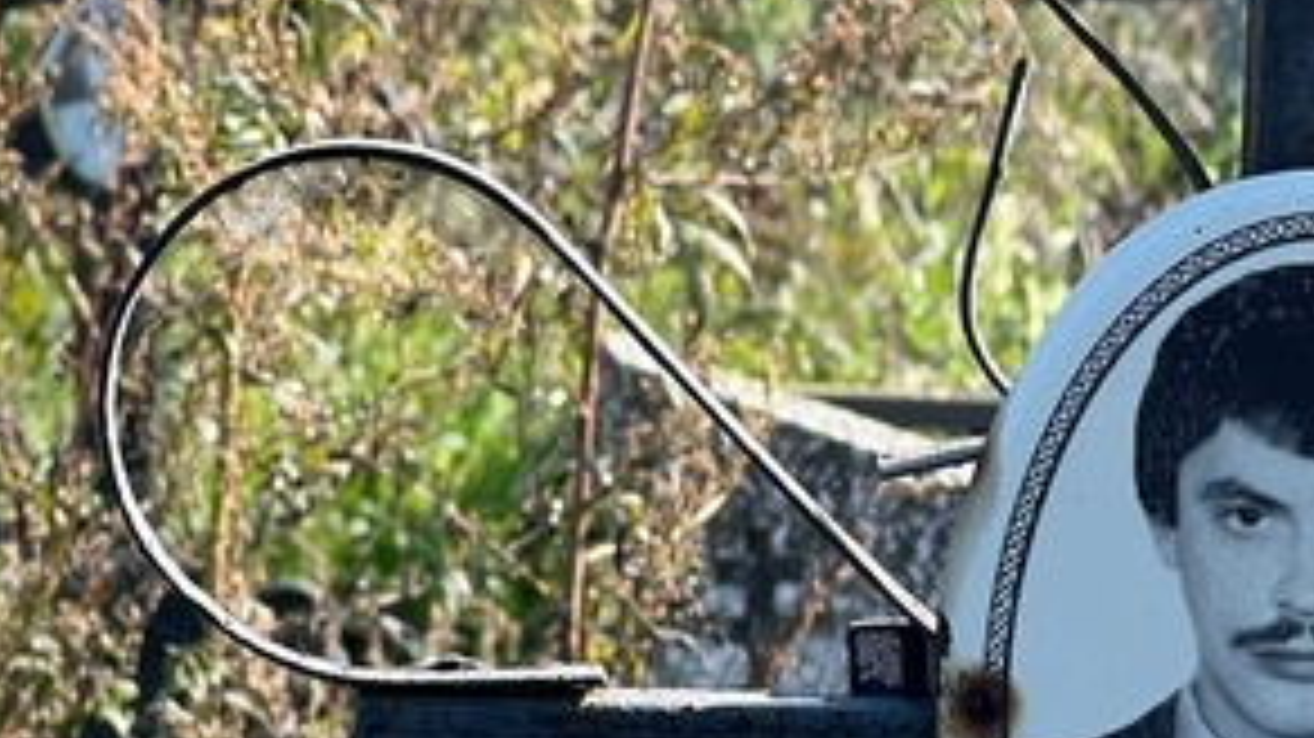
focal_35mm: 230
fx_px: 8011
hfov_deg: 9.3
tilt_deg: -6.1
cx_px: 1278
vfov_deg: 5.3
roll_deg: +0.0
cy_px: 778
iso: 32
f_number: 2.8
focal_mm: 9
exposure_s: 1/170
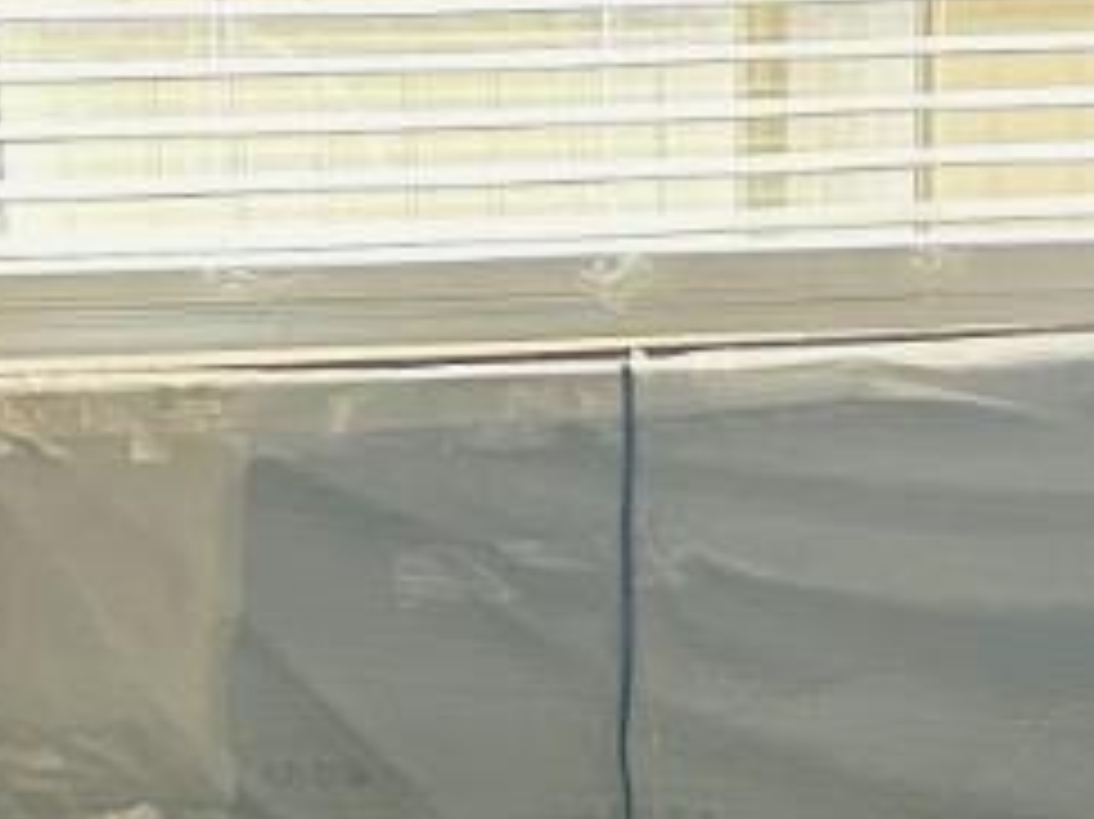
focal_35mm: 148
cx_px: 680
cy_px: 659
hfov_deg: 13.3
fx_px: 4675
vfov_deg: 10.0
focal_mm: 6.86
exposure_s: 1/60
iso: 640
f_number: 1.78
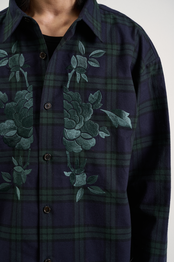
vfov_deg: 28.8
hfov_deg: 19.5
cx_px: 87
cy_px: 131
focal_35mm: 70
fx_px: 507
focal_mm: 70
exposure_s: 1/125
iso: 250
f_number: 8
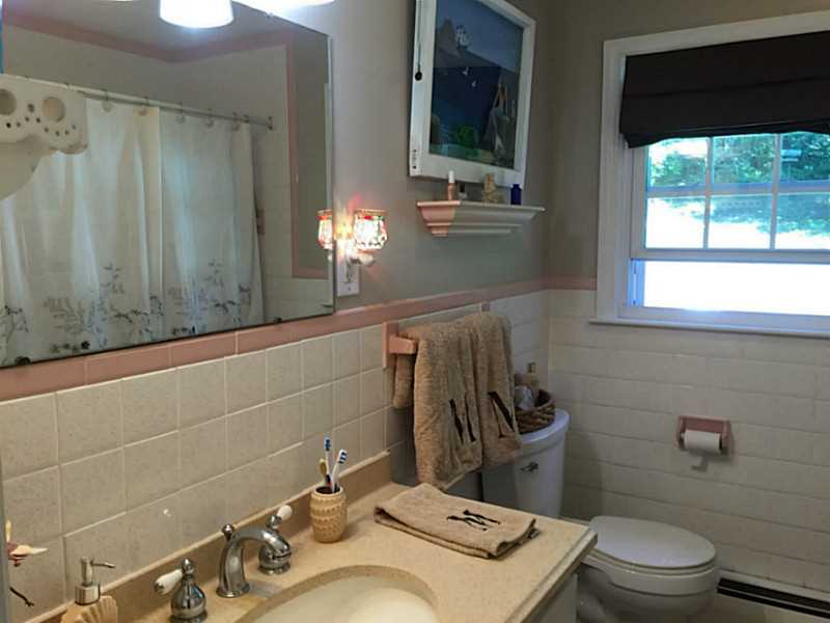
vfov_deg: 48.2
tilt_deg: -6.5
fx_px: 695
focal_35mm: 29
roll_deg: -1.5
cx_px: 415
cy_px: 312
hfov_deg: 61.7
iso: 50
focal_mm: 4.15
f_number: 2.2
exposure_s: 1/30
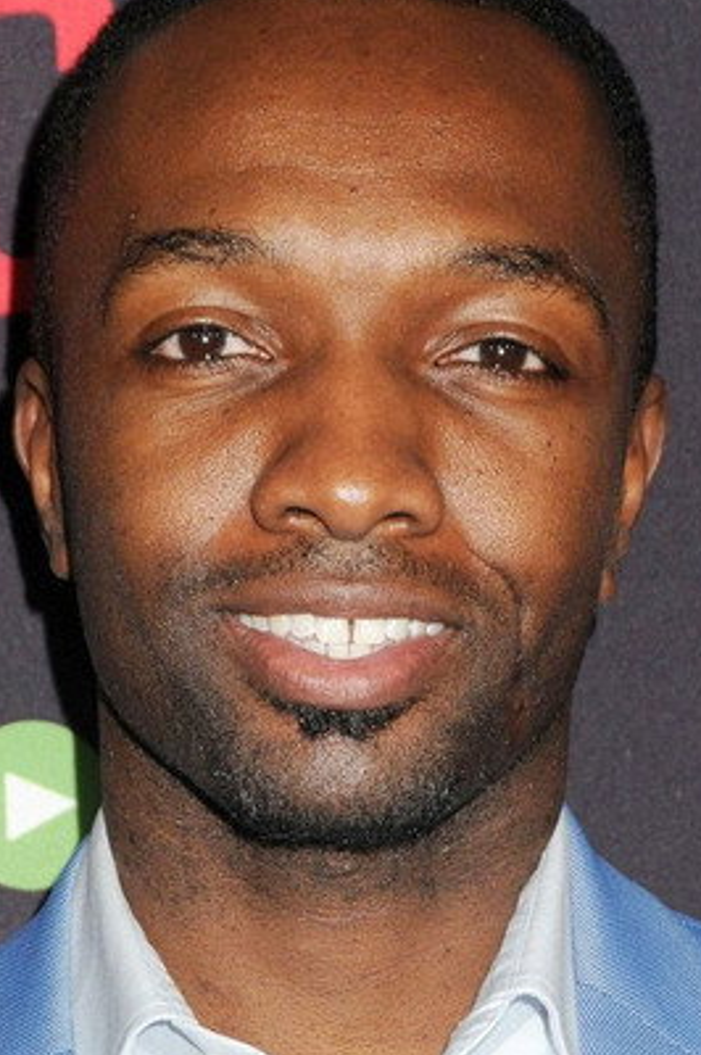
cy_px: 491
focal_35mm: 152
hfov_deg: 9.0
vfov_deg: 13.5
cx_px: 350
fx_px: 4447
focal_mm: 90
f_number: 6.3
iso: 400
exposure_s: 1/200
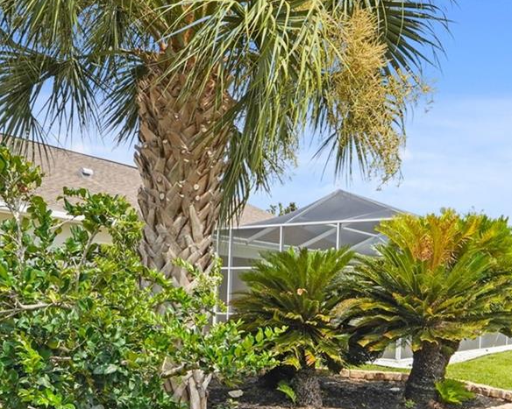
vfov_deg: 41.0
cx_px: 308
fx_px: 545
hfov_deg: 50.0
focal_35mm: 36
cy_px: 234
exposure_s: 1/800
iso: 250
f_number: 8
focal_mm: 14
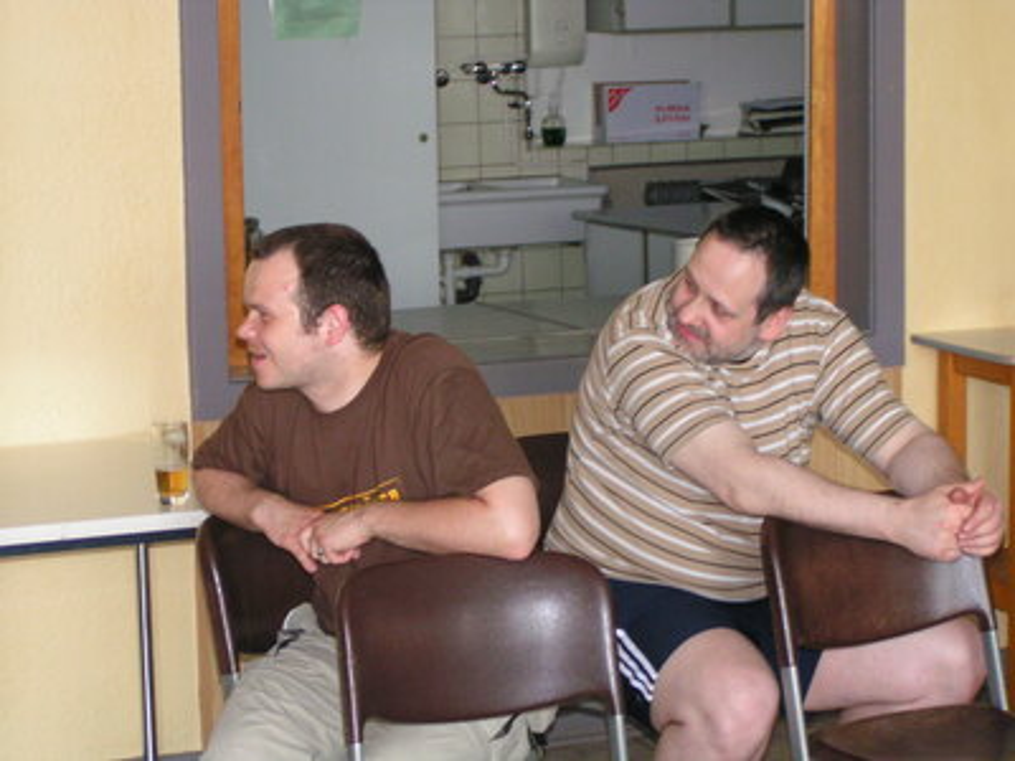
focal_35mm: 99
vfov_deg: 14.9
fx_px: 2903
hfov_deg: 19.8
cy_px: 380
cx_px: 508
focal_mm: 15.2
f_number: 3.5
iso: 200
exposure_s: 1/100
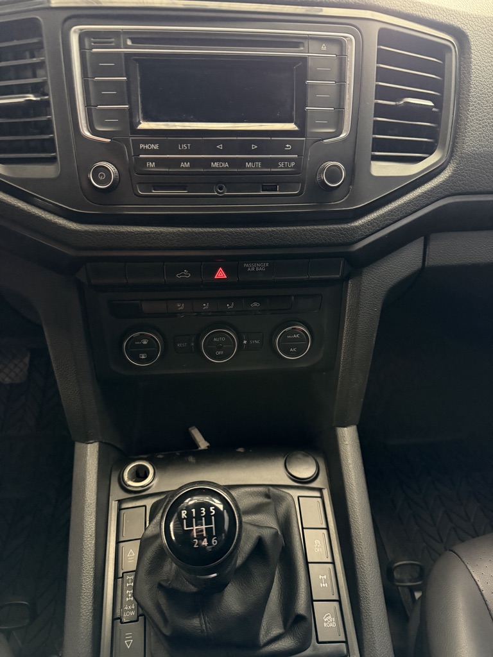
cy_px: 328
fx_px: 456
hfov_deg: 56.8
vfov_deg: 71.6
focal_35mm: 24
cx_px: 246
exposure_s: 1/30
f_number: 1.78
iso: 1000
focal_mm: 6.76
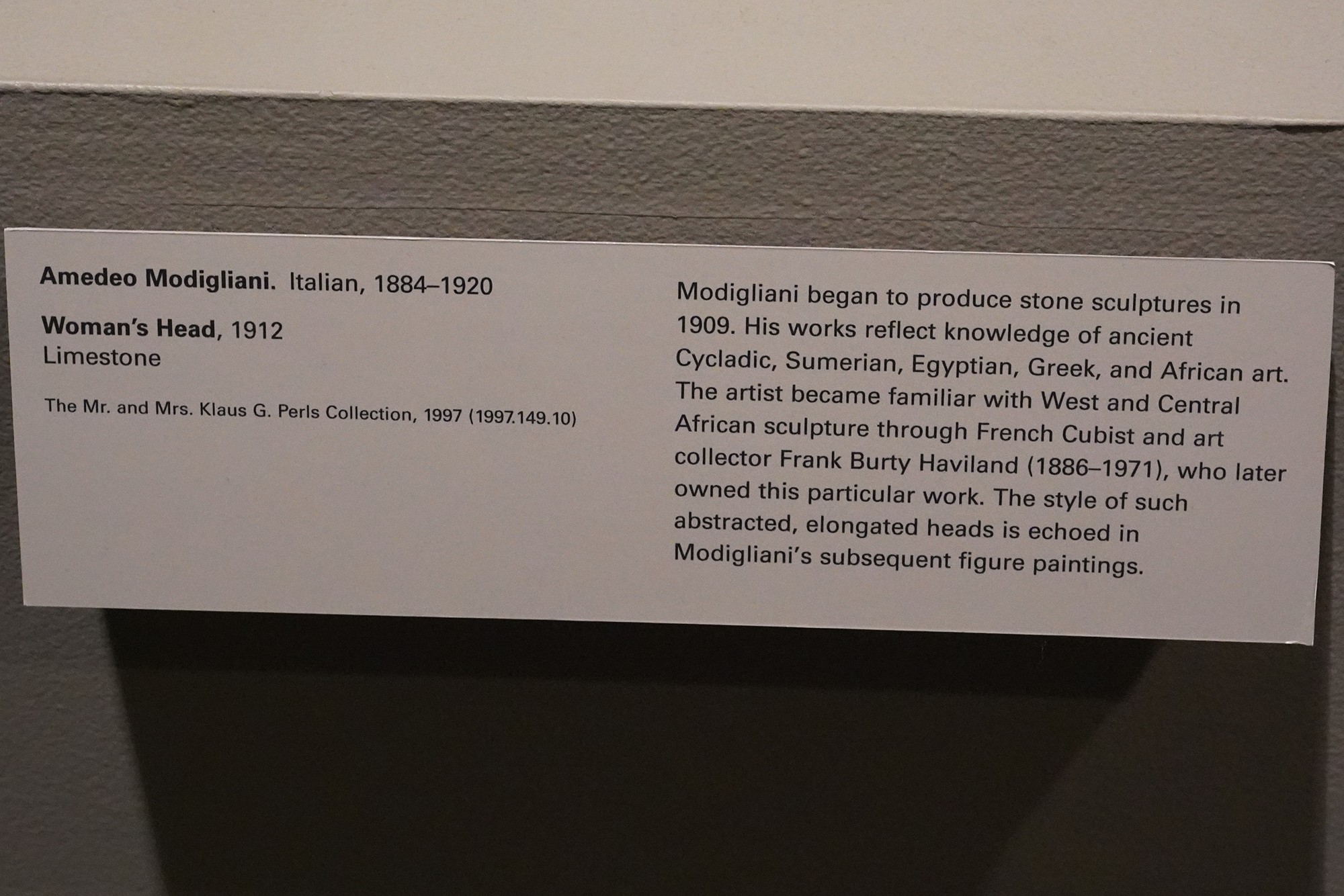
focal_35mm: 35
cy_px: 448
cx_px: 672
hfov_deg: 54.4
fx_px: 1307
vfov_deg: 37.9
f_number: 6.3
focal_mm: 35
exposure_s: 1/100
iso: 8000
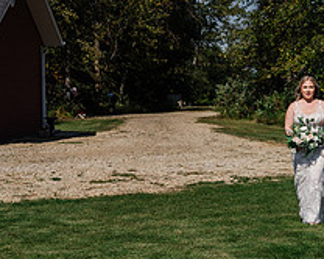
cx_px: 298
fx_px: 1255
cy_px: 193
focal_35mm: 131
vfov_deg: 11.7
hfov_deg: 14.5
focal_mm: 50
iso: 125
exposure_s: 1/2000
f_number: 4
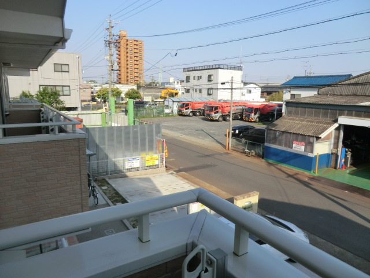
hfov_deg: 71.6
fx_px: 257
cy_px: 139
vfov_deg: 56.8
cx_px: 185
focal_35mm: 24
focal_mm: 4.3
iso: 80
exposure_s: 1/800
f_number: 3.2
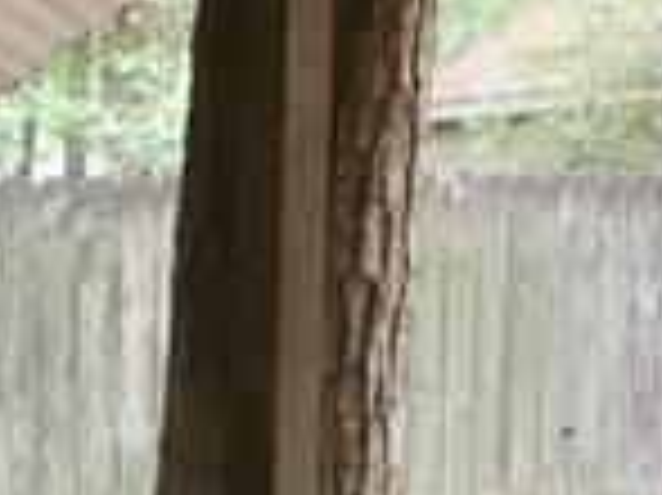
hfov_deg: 14.6
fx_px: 2408
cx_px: -311
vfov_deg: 11.6
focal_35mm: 126
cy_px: 536
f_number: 2.2
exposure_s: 1/30
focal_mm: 4.15
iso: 80
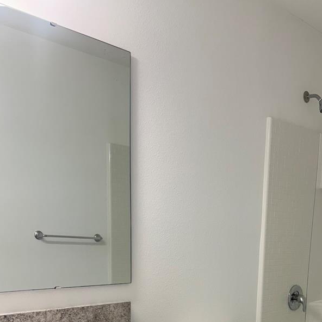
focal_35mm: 43
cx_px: 222
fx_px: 453
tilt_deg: -10.6
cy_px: 307
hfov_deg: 38.6
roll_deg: -2.1
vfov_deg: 36.0
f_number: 1.78
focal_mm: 6.76
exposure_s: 1/120
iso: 100
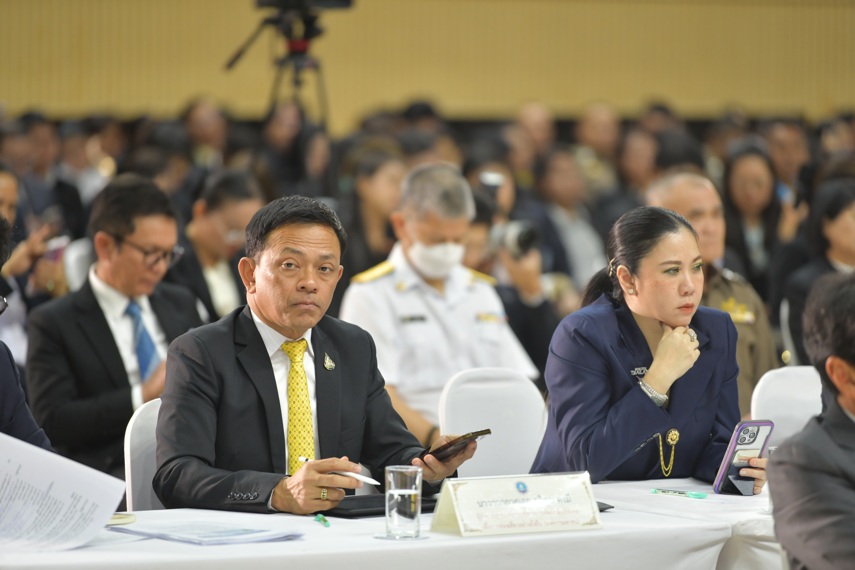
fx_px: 4750
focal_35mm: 200
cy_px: 285
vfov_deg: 6.9
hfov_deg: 10.3
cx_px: 428
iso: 800
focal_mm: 200
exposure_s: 1/200
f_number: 2.8
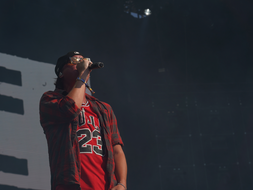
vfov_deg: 12.7
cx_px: 120
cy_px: 97
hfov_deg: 16.8
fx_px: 855
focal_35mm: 117
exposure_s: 1/640
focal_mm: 105
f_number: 8
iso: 100
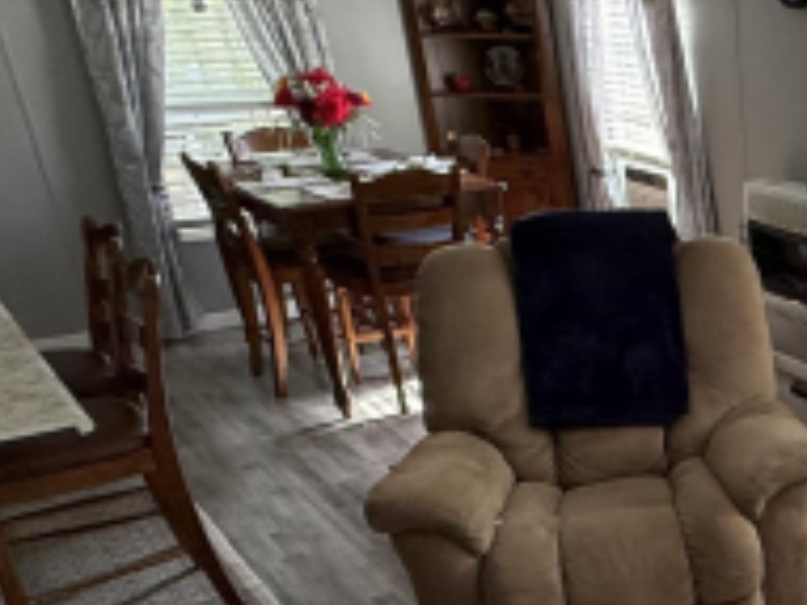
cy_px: 533
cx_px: 1020
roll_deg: -2.0
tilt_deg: -25.3
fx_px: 1142
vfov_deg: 28.6
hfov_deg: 31.2
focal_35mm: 49
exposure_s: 1/99
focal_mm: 2.22
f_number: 2.2
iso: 200
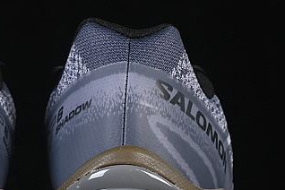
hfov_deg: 8.1
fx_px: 2019
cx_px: 29
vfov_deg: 5.4
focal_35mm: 255
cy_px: 81
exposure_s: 1/60
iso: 160
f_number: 7.1
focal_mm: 50
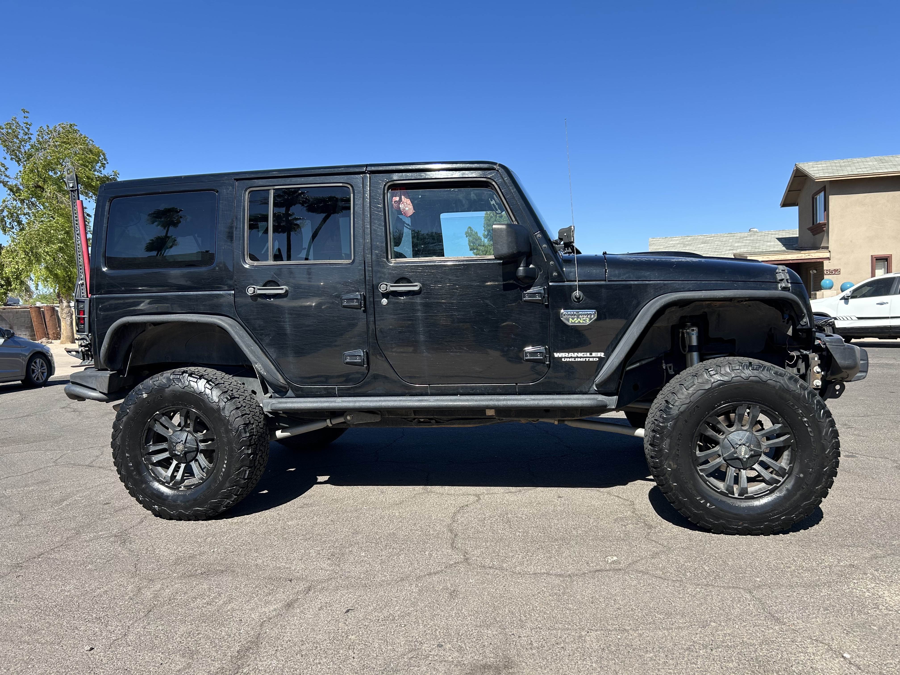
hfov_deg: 67.3
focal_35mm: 26
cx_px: 450
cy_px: 338
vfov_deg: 53.1
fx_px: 676
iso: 50
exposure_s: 1/2513
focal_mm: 5.7
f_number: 1.5
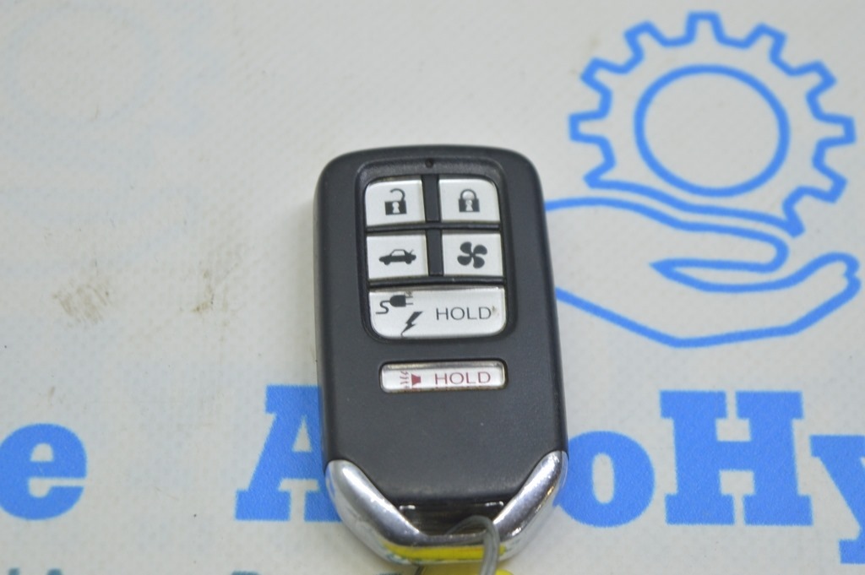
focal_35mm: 82
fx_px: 1981
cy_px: 288
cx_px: 432
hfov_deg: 24.6
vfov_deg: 16.5
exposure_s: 1/25
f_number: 5.6
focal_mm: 55
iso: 400
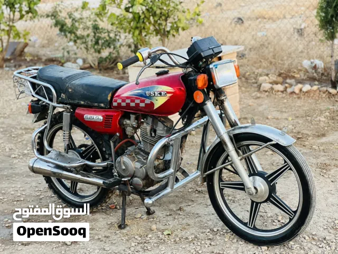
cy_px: 127
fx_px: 752
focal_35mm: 77
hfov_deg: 25.3
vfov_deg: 19.1
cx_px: 169
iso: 250
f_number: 2.8
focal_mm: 9
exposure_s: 1/107
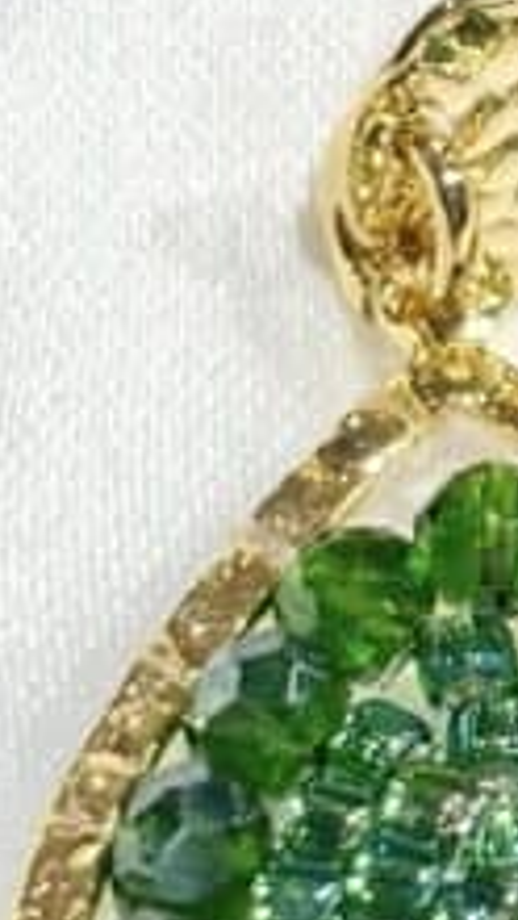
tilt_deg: -36.6
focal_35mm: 264
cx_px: 1082
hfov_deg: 4.5
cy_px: 280
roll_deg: +5.2
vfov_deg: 8.2
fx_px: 6437
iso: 32
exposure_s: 1/240
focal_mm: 5.96
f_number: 1.6
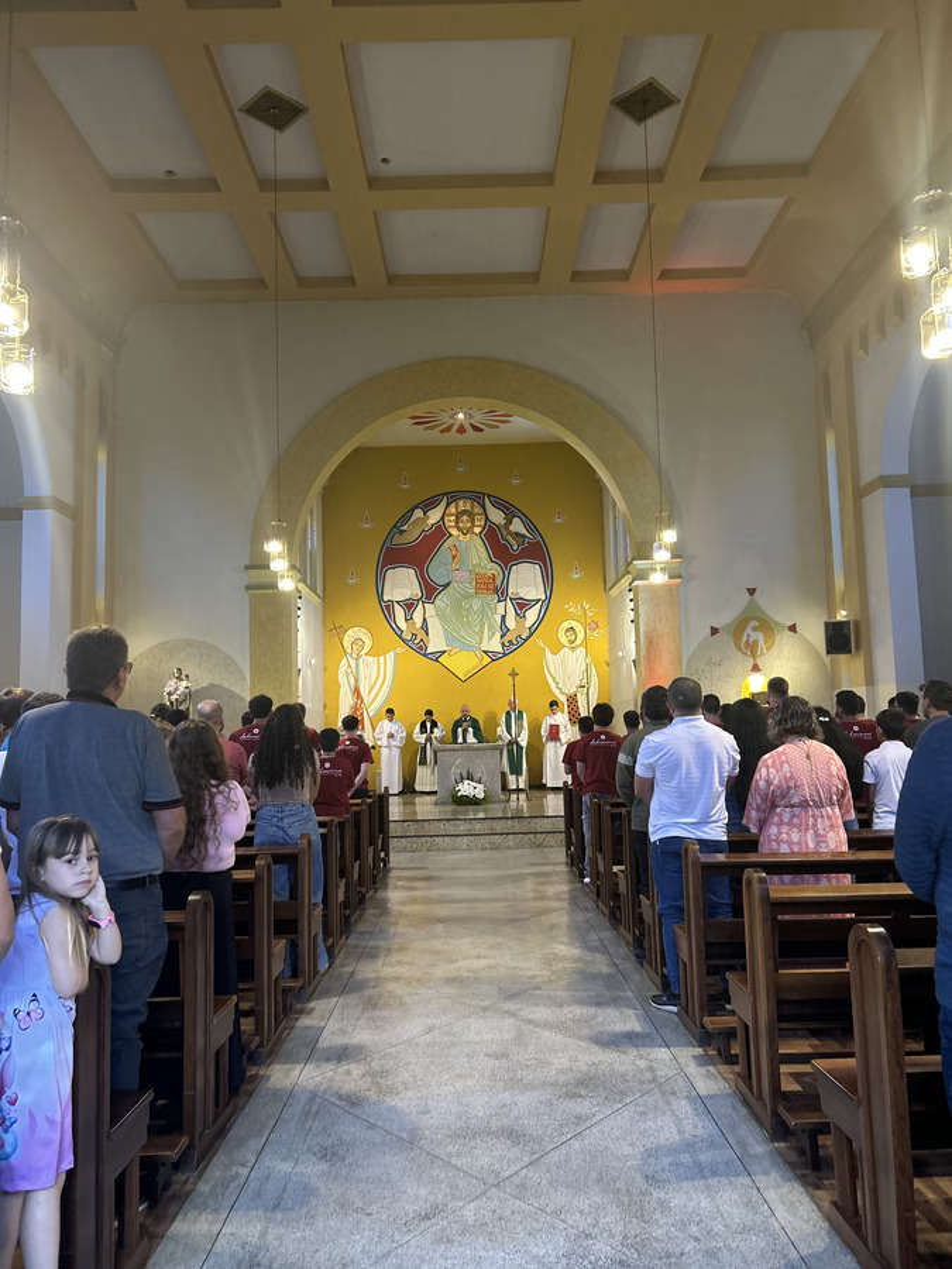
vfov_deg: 67.3
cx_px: 476
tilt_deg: +6.3
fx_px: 953
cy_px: 634
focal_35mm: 26
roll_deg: +1.0
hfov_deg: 53.1
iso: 250
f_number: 1.5
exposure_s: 1/60
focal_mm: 5.7
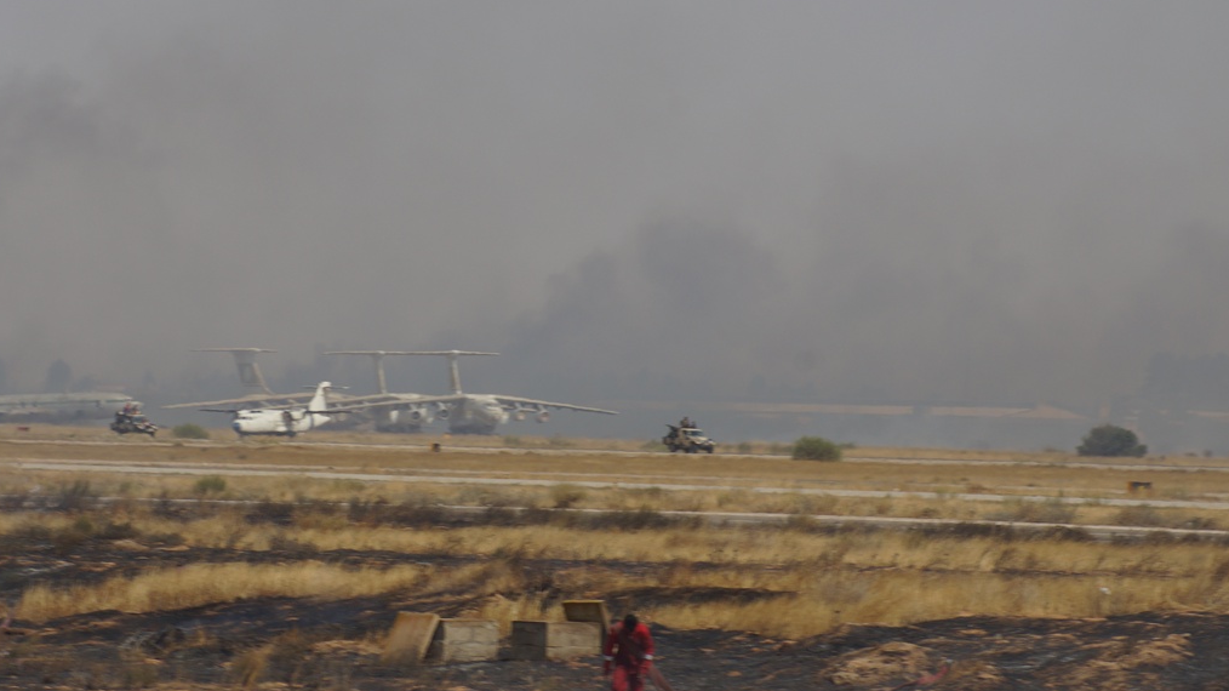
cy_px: 399
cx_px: 520
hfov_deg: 7.7
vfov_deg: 4.4
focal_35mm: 279
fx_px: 9091
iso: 100
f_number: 8
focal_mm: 150
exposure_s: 1/400
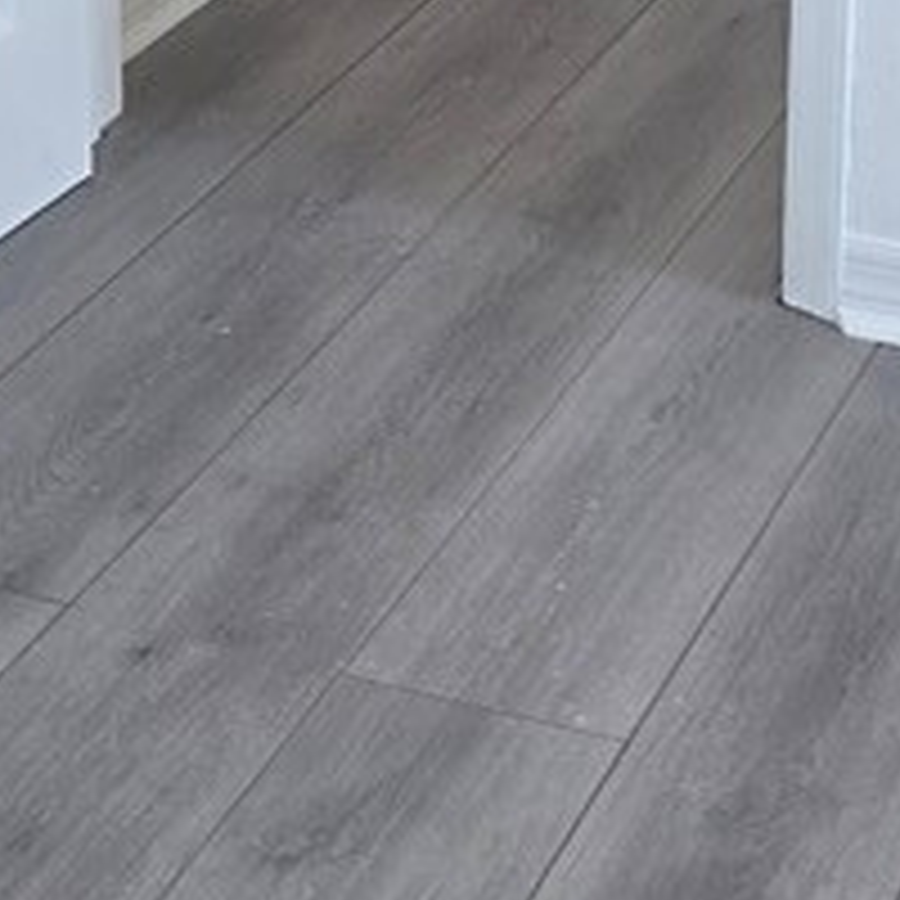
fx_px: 3059
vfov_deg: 15.3
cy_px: -486
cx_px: 734
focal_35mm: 104
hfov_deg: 16.6
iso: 64
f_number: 1.7
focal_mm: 6.3
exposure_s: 1/120
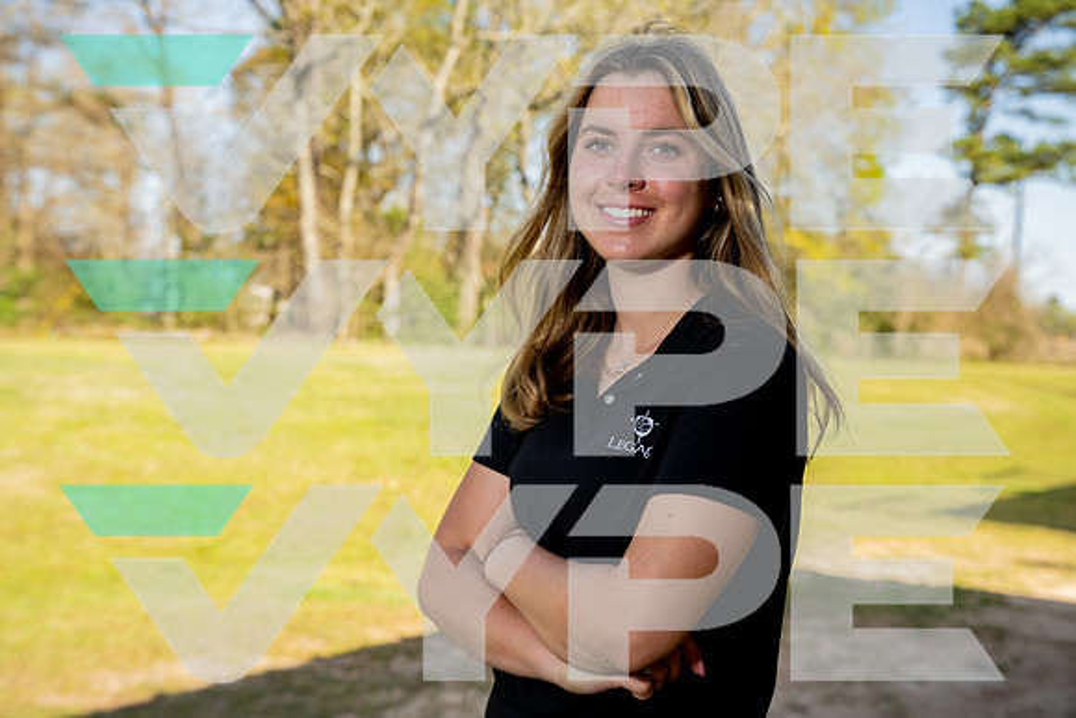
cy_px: 359
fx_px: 1435
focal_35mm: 48
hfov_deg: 41.1
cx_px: 538
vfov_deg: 28.1
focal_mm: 48
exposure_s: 1/250
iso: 100
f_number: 4.5
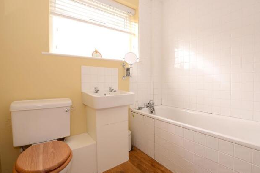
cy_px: 85
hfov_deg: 96.7
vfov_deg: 73.7
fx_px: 116
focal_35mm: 16
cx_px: 131
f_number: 6.3
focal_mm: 10
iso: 200
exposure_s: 1/30
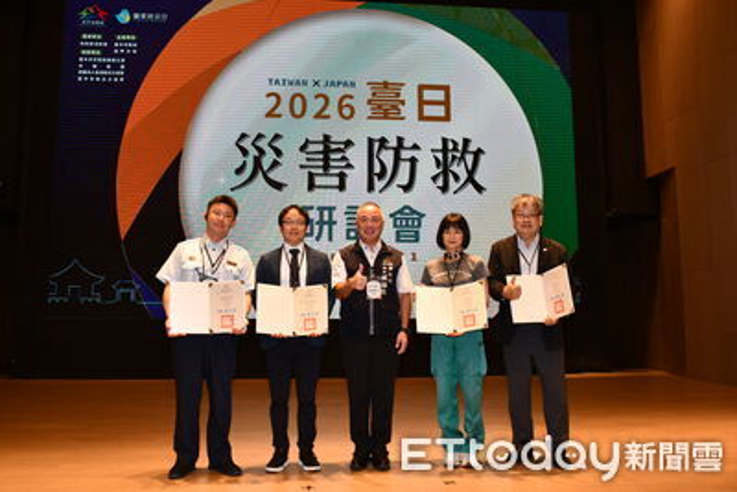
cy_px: 246
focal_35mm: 27
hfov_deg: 67.4
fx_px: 553
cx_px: 368
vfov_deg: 48.0
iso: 200
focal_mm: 18
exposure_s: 1/100
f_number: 5
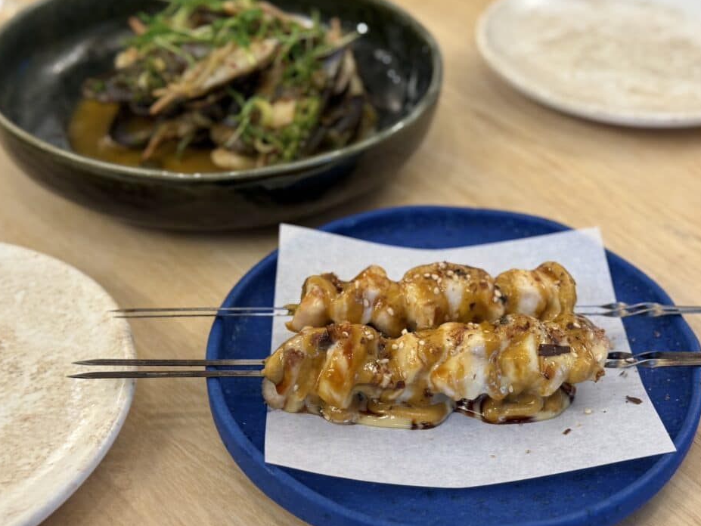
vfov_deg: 27.5
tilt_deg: -34.1
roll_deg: +1.5
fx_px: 1074
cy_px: 238
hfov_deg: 36.1
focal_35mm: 53
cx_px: 380
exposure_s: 1/50
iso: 100
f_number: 1.78
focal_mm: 6.76
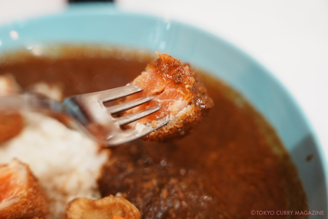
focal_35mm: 50
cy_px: 110
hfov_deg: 39.6
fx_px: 456
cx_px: 164
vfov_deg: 27.0
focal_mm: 50
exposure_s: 1/200
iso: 4000
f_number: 2.8
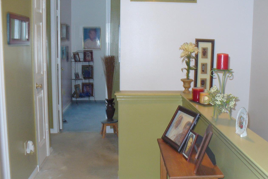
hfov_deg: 44.4
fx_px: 328
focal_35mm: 44
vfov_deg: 30.5
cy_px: 102
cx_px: 153
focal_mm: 6.1
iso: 160
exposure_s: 1/8
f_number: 2.8
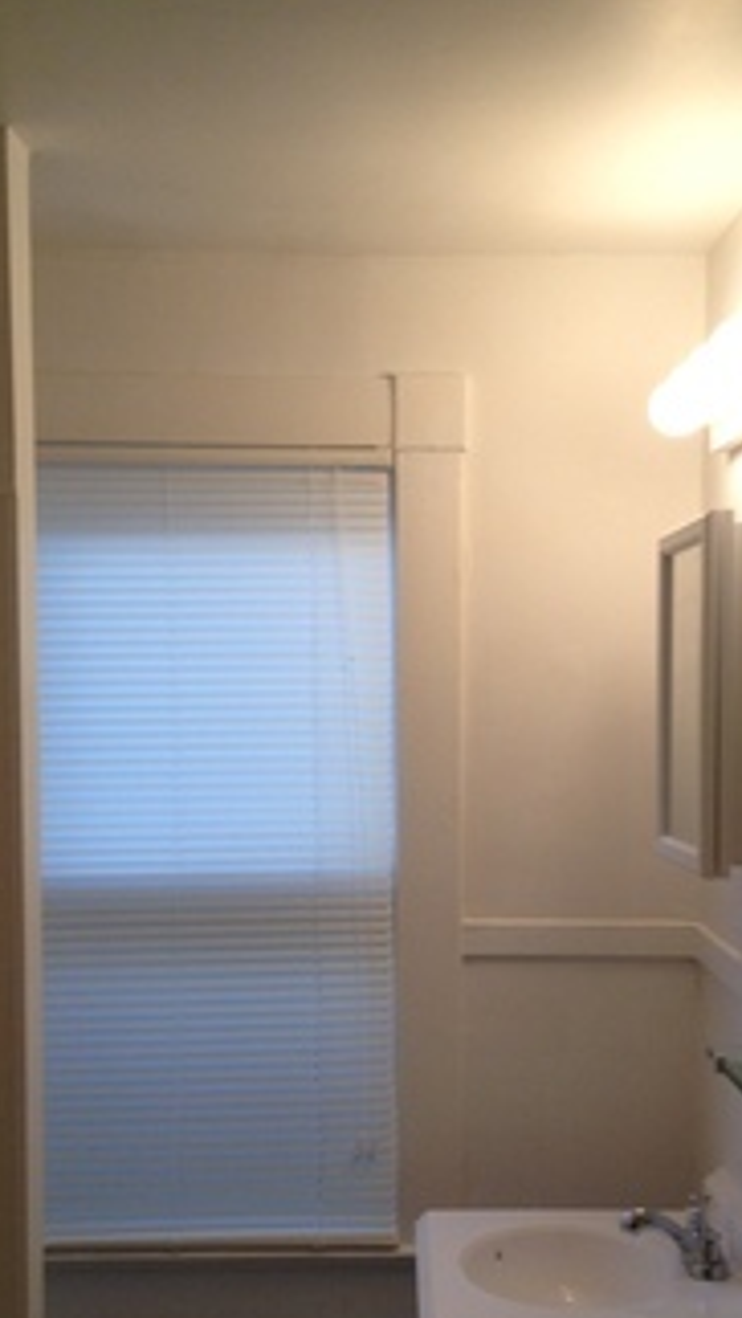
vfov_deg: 35.2
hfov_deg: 20.4
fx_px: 2061
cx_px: 402
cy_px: 832
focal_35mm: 59
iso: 100
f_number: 2.4
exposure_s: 1/120
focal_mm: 4.28
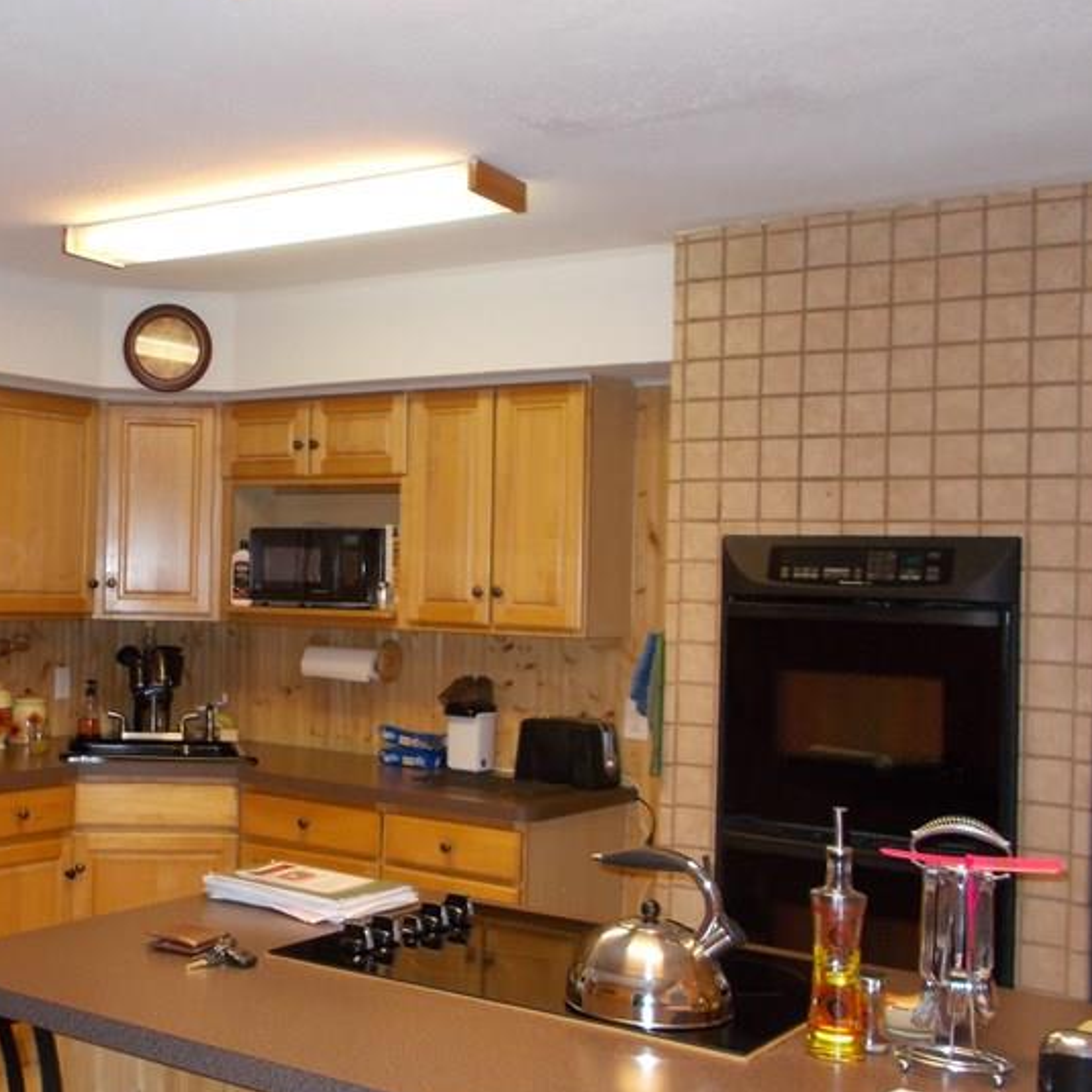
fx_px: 1570
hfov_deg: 37.4
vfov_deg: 38.3
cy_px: 555
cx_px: 271
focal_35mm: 44
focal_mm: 4.6
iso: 220
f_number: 3.2
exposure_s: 1/25
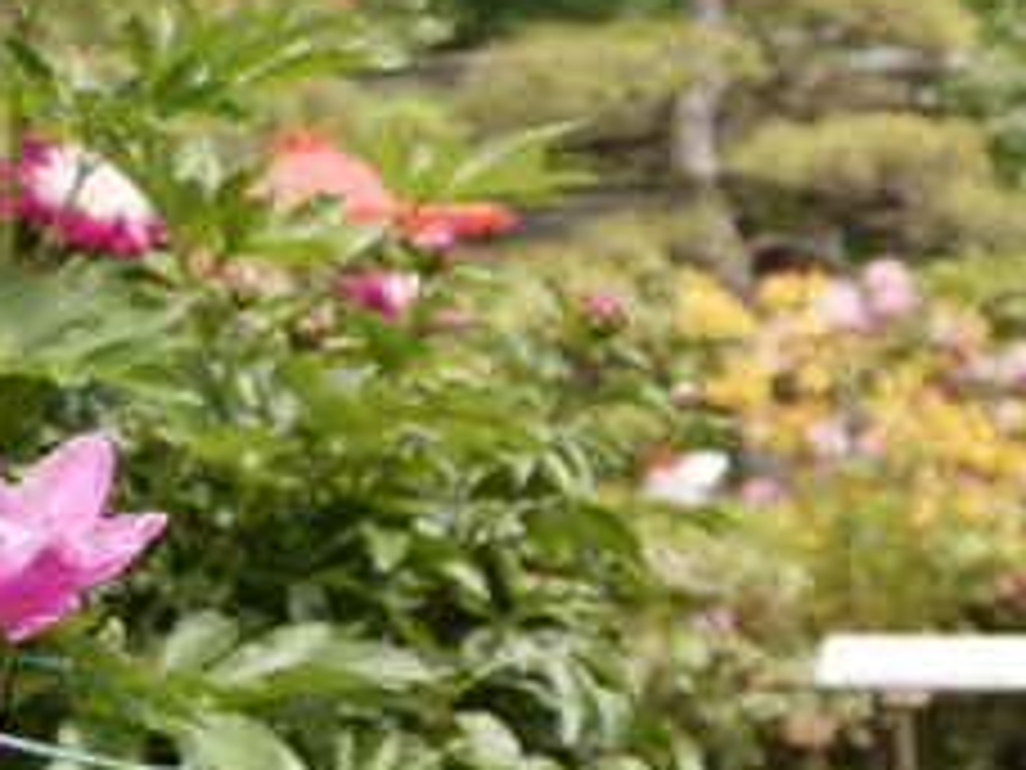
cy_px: 72
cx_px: -86
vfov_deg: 10.9
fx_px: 4001
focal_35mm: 135
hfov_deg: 14.3
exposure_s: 1/400
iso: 160
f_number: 5
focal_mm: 26
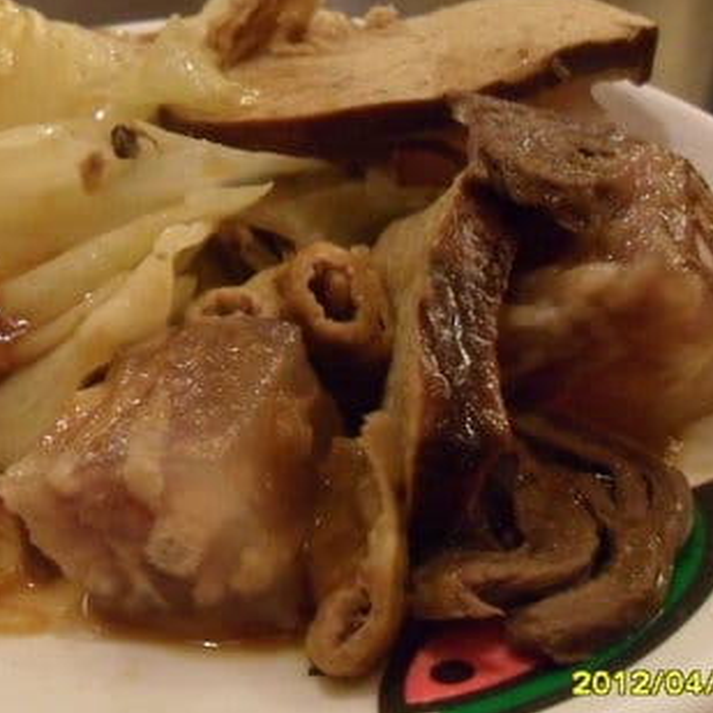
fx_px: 1165
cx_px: 226
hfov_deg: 33.7
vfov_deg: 34.0
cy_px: 333
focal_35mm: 50
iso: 480
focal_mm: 6.2
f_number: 2.8
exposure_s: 1/15
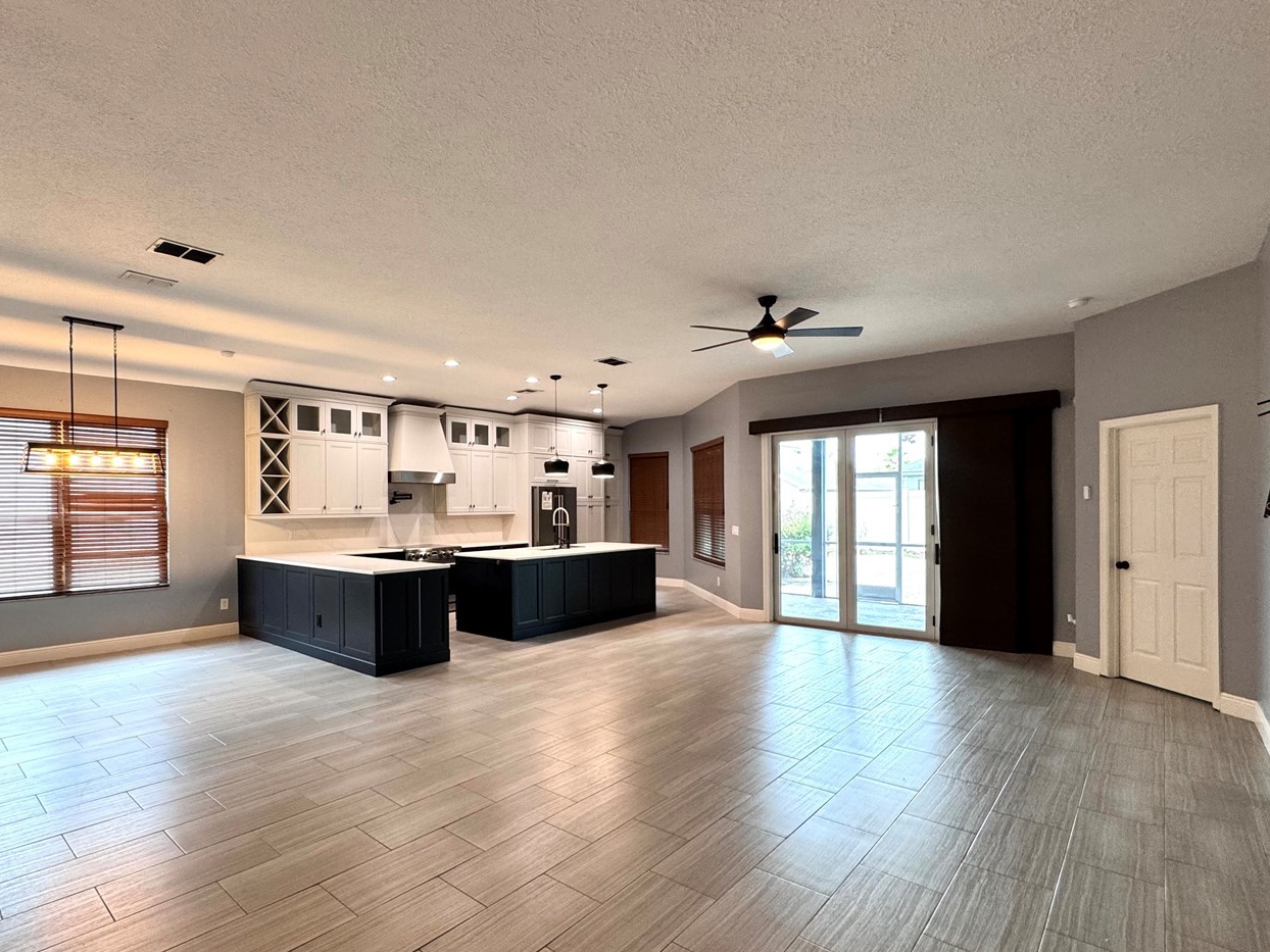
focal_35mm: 18
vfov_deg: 71.5
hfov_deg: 87.2
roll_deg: +0.0
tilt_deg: -0.4
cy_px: 509
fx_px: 660
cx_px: 545
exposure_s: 1/60
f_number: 2.2
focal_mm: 2.22
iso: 160
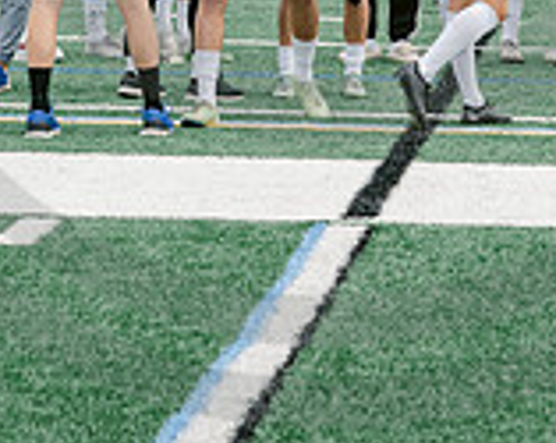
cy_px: -200
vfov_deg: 6.3
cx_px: 333
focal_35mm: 243
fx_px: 3991
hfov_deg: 8.0
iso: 400
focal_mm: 70
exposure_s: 1/500
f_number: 5.6
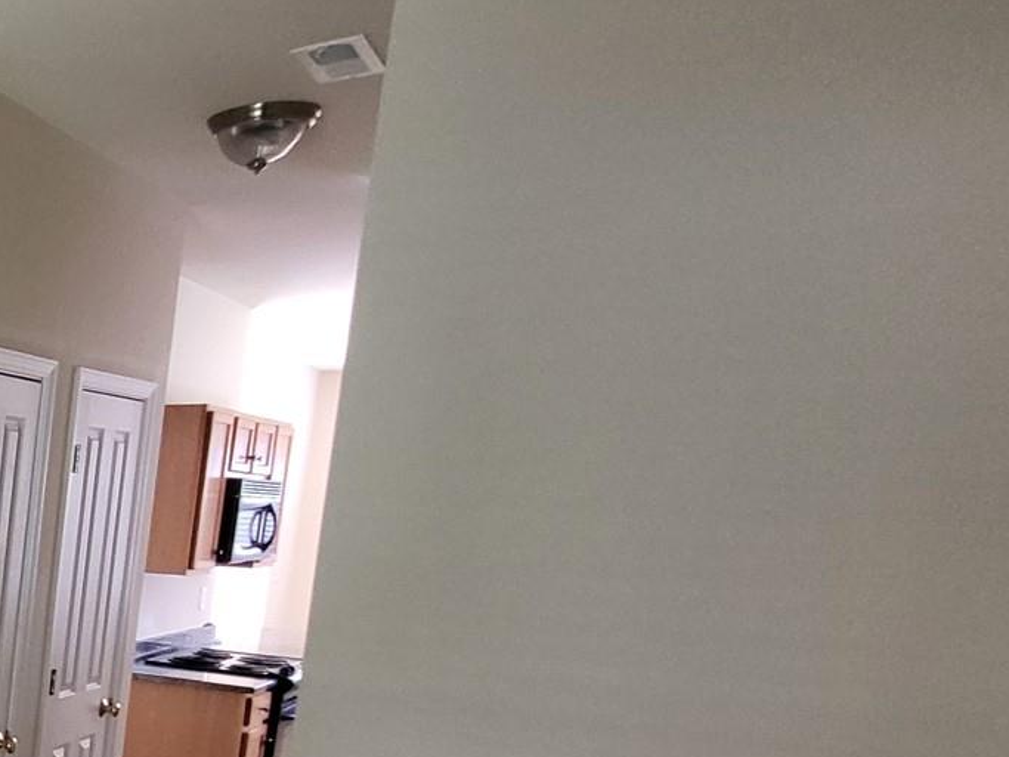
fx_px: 1137
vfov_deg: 34.7
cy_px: 685
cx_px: -479
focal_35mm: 39
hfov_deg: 29.8
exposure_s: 1/40
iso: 400
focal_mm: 1.74
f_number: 2.2
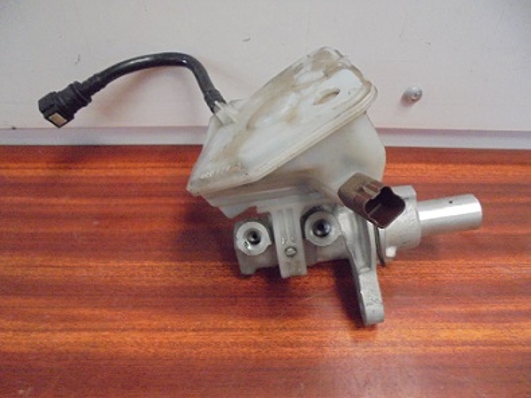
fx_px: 399
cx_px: 266
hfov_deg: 67.3
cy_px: 199
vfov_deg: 53.0
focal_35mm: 26
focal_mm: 4.6
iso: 800
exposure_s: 1/13
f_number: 3.5
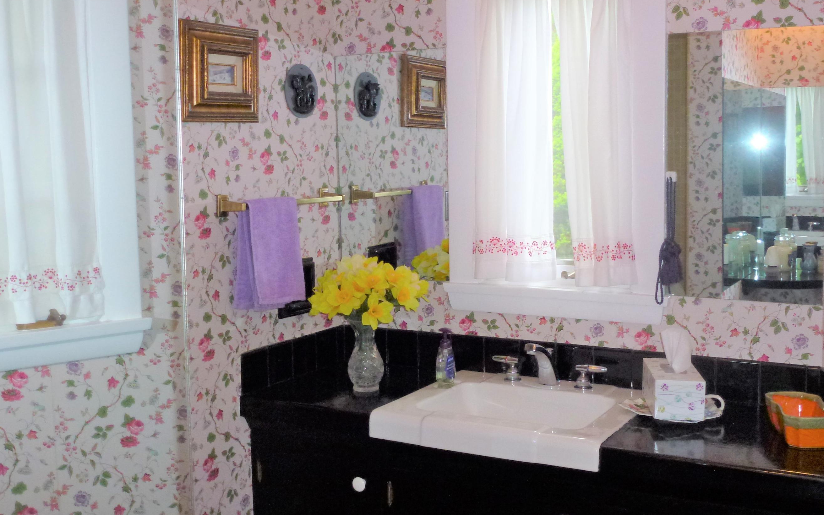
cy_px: 228
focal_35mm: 40
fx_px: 898
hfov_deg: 49.2
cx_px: 456
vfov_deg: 32.0
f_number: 3.6
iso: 250
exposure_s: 1/60
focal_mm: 5.9
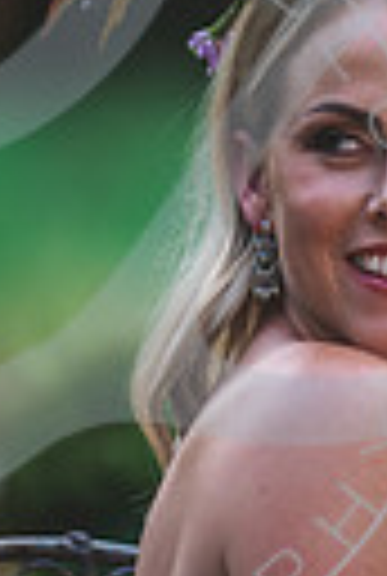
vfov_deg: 2.9
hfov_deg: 2.0
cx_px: 243
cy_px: -63
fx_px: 11242
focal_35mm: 701
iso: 500
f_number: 2.8
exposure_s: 1/400
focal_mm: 200
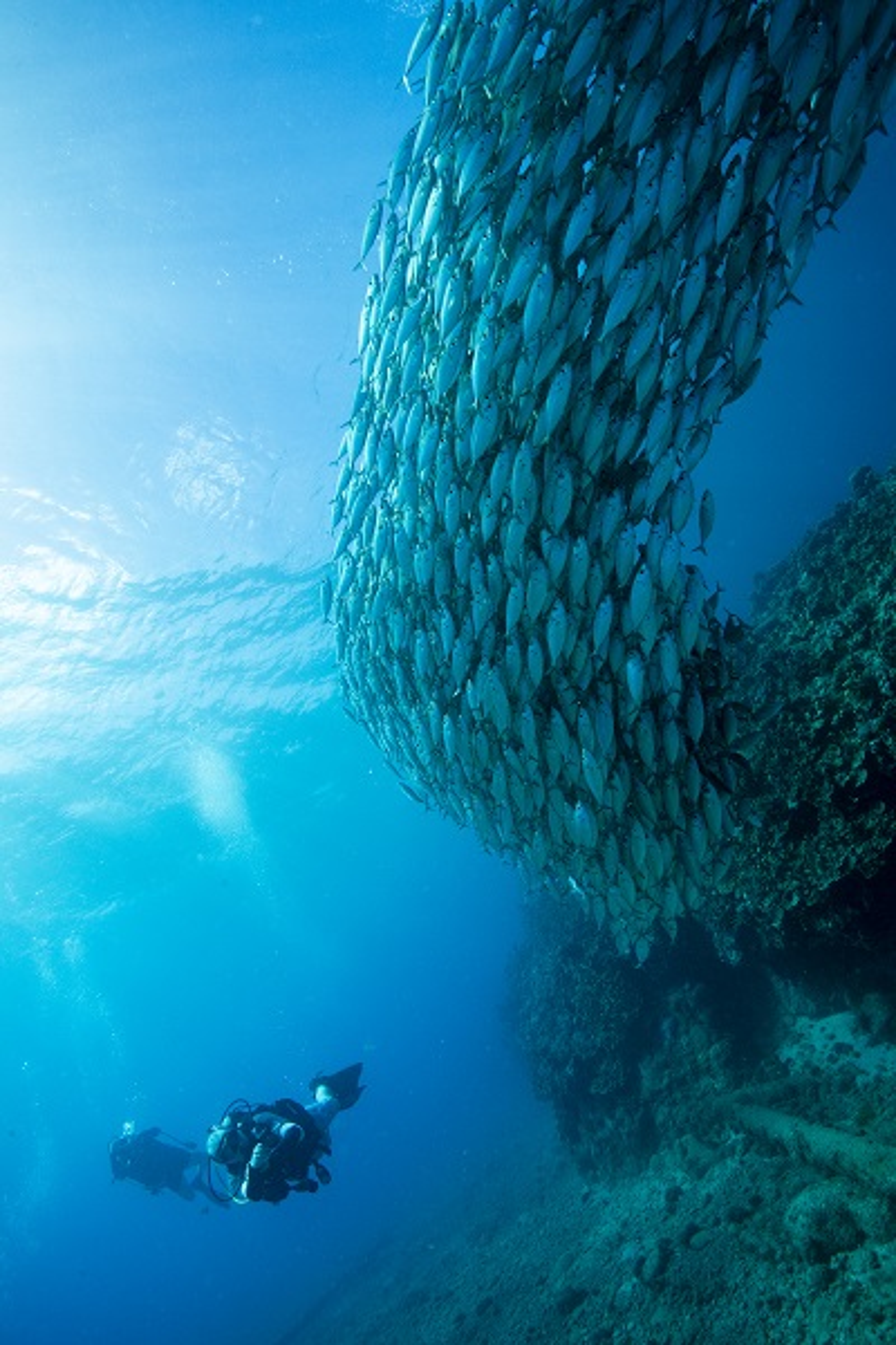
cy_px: 672
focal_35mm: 16
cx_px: 448
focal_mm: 16
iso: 800
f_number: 13
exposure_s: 1/200
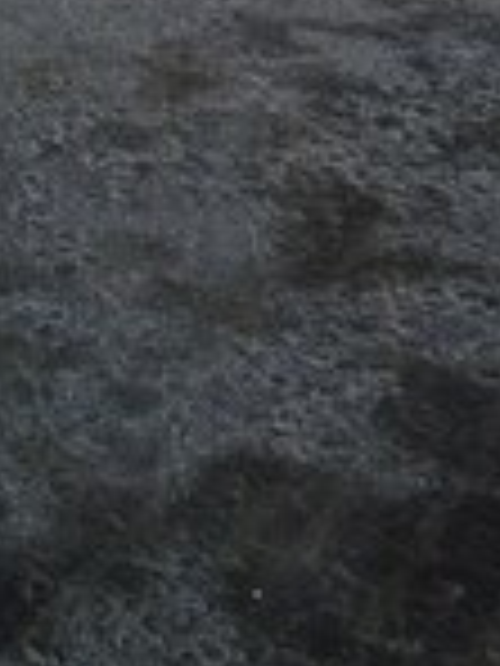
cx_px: -297
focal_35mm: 97
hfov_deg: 14.1
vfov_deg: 19.1
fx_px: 1868
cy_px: -140
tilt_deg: -19.4
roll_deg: -1.9
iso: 40
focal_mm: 4.15
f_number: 2.2
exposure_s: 1/33
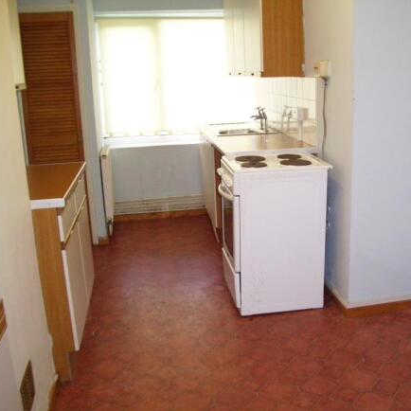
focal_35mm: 38
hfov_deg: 43.3
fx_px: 510
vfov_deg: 43.9
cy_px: 206
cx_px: 270
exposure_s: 1/40
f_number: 2.9
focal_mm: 5.7
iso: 125
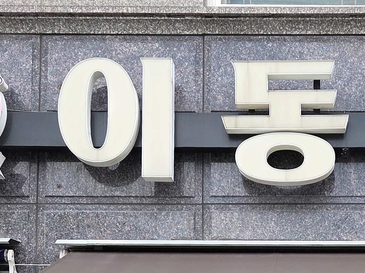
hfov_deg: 23.1
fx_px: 864
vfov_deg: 16.6
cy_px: 389
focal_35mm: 82
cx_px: 340
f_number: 1.8
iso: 50
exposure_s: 1/120
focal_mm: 5.4
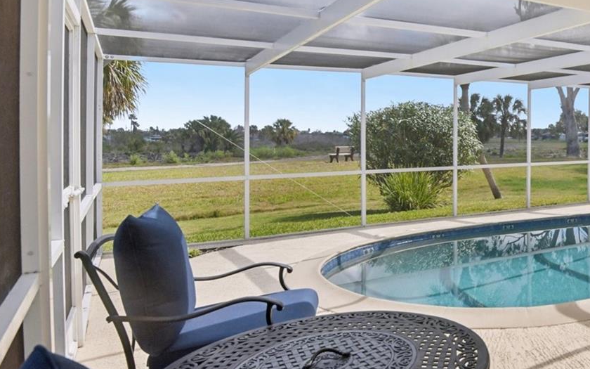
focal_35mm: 33
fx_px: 531
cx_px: 541
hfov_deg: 50.8
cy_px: 142
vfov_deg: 38.1
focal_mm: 17
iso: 400
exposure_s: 1/1250
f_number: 8
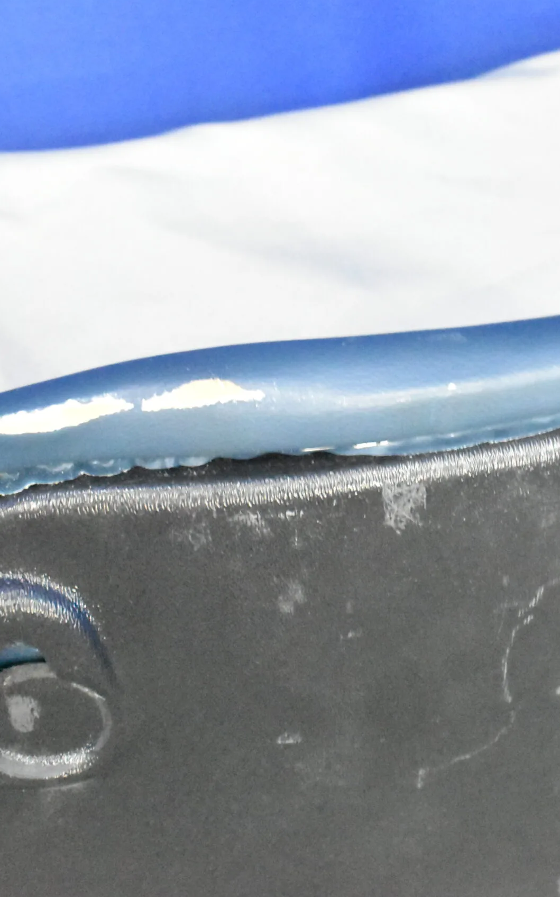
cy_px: 447
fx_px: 1411
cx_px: 491
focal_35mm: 58
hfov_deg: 22.0
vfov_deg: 35.2
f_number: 8
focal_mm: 25
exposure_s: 1/40
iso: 20000
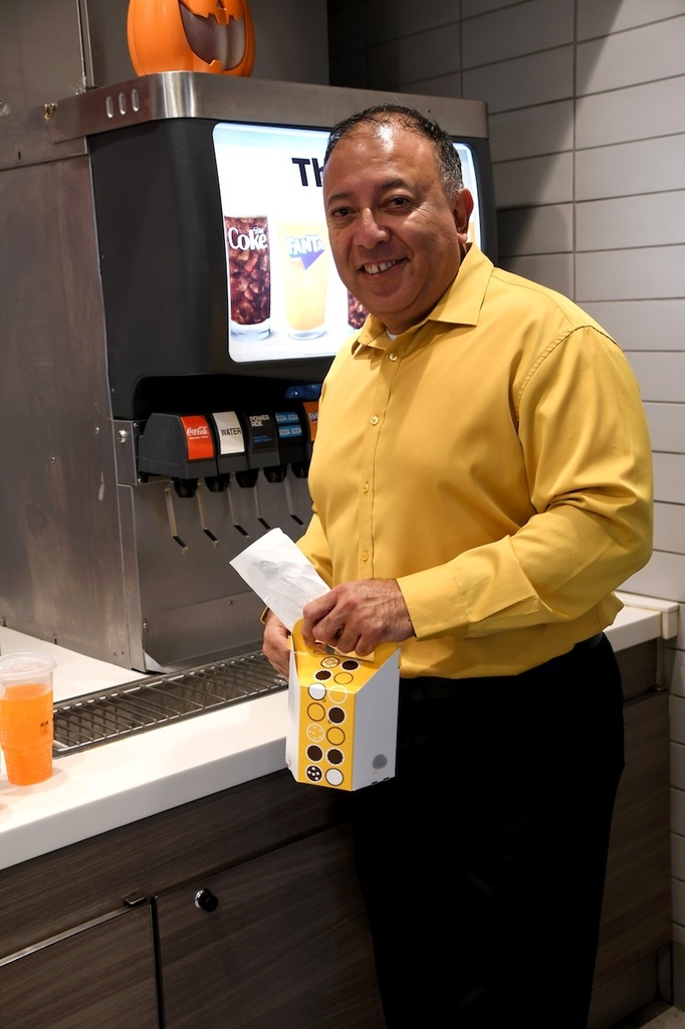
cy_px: 514
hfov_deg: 31.9
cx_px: 342
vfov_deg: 46.4
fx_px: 1199
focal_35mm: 42
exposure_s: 1/50
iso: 500
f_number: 5.6
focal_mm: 28
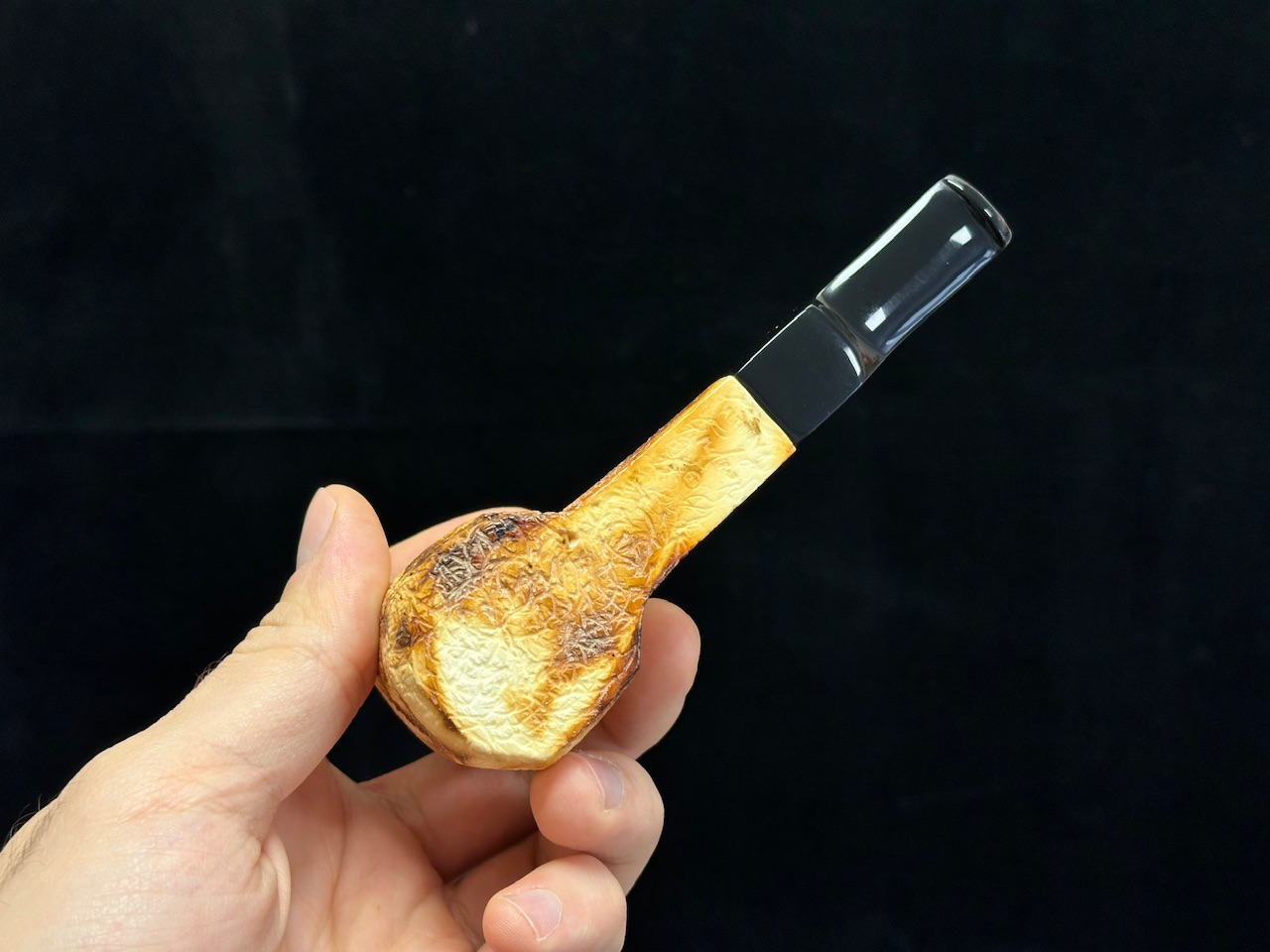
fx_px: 1761
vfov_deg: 30.3
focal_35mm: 48
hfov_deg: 39.7
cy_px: 476
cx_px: 635
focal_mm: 6.86
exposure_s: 1/96
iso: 80
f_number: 1.78
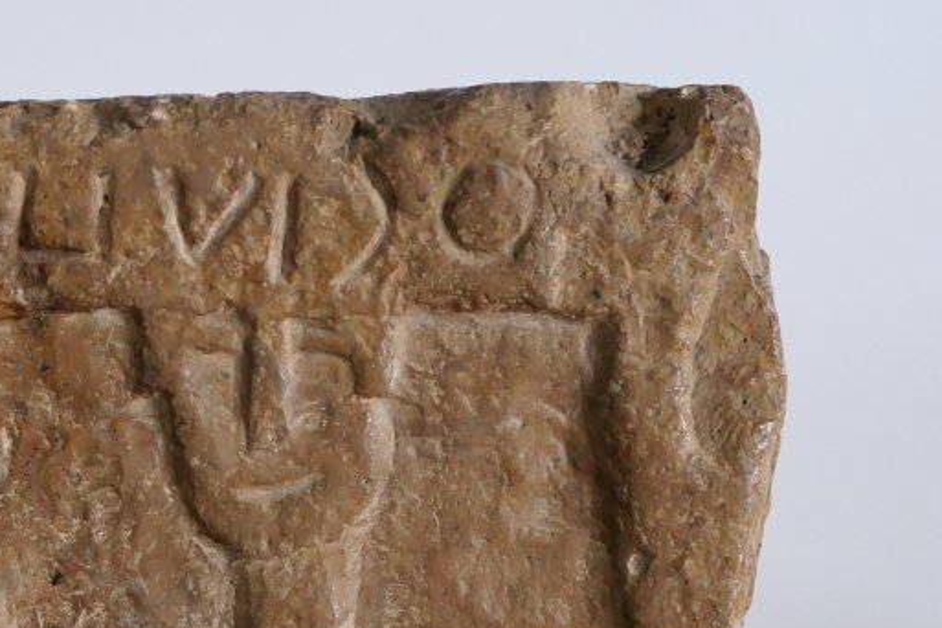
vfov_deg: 9.3
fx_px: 3820
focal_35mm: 146
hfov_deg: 13.8
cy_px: 709
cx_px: -57
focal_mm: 30
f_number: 2.8
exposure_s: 1/60
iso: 1250
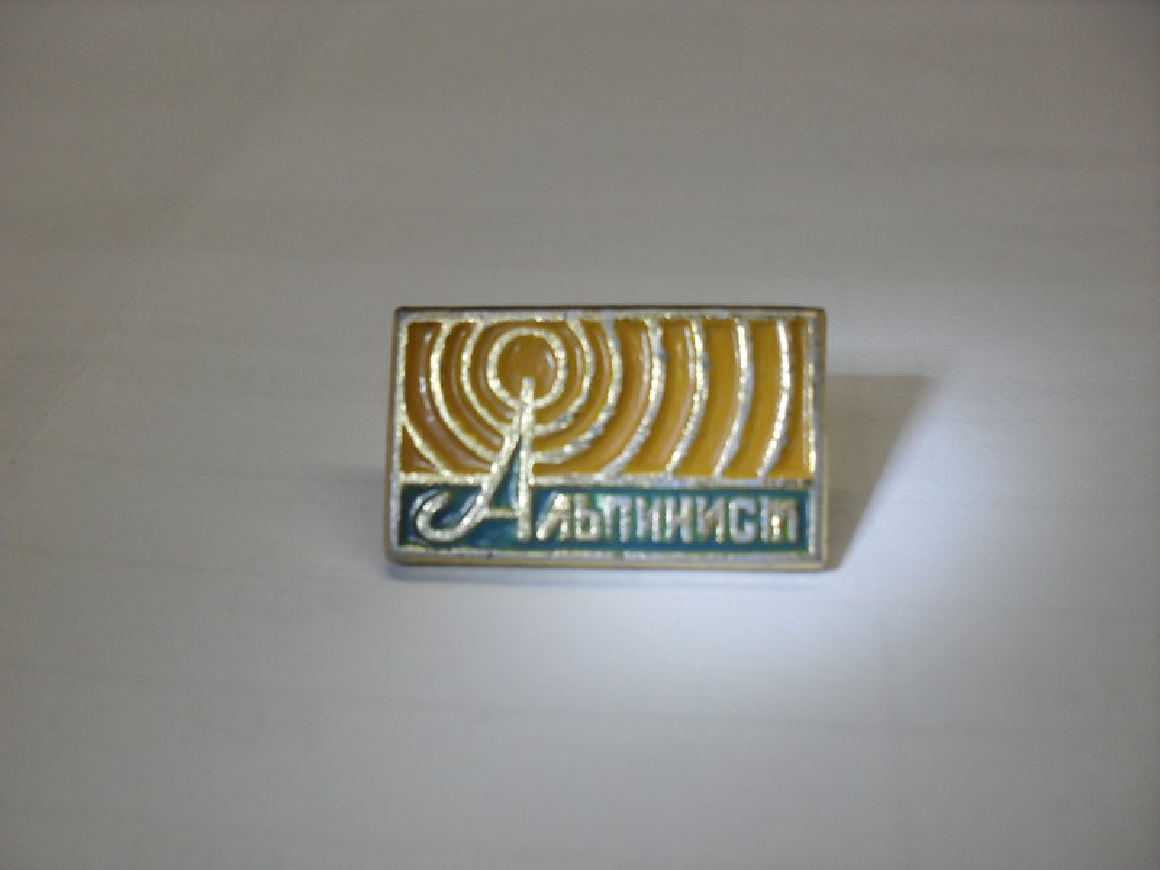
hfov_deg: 49.0
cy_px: 435
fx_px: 1273
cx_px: 580
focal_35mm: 38
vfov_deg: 37.7
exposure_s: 1/45
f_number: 2.8
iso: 80
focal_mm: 6.3
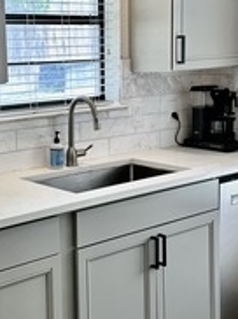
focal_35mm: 66
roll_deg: +1.4
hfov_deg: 22.0
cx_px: 60
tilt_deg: -9.5
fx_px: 606
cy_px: 140
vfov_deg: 29.4
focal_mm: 6.86
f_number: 1.78
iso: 80
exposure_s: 1/120
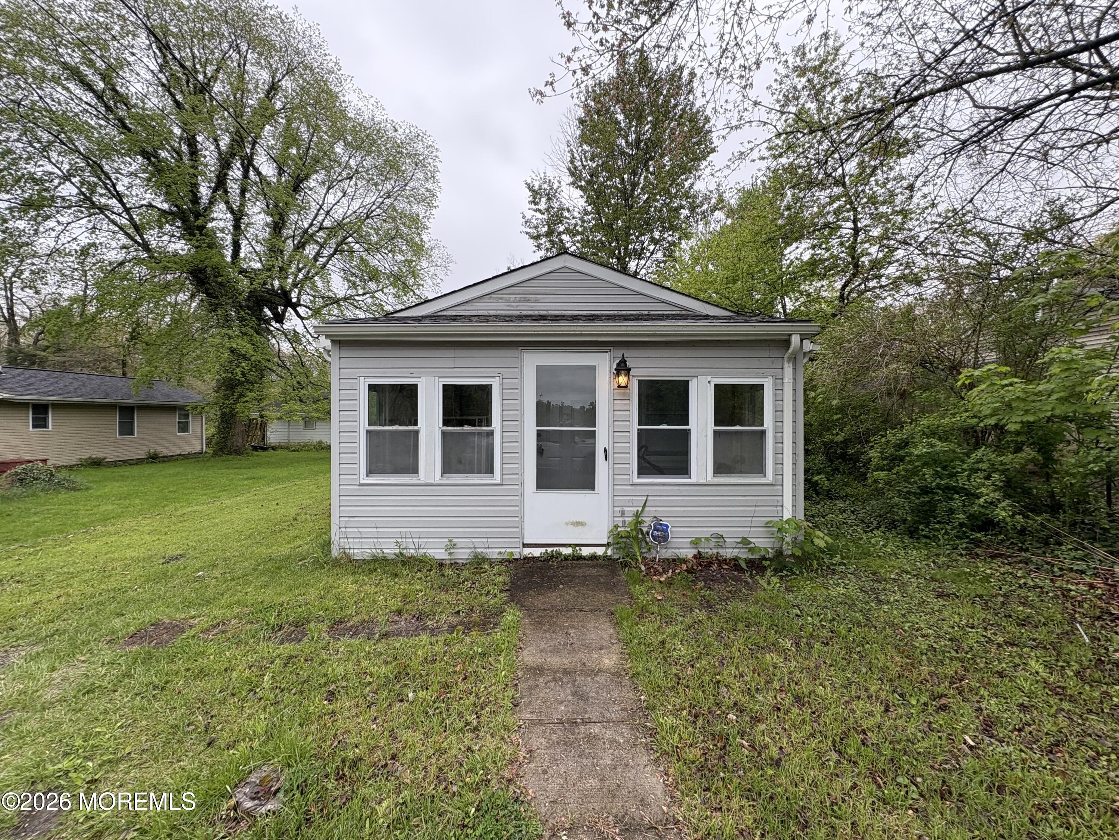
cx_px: 560
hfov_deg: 102.1
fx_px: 453
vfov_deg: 85.7
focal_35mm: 14
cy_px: 420
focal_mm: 2.22
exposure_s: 1/383
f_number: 2.2
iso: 64
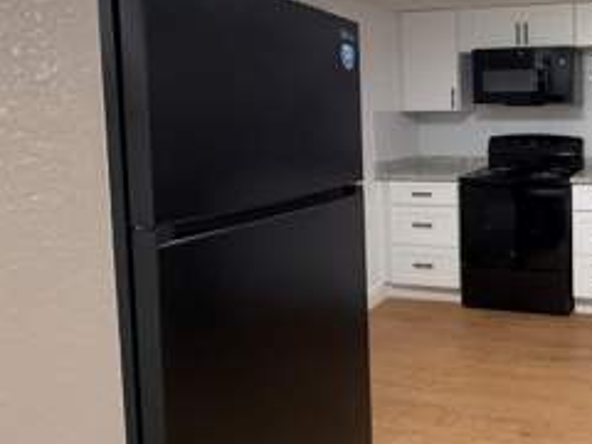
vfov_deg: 48.7
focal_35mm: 28
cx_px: 570
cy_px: 141
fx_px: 479
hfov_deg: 52.6
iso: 320
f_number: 2.2
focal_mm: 2.22
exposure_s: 1/60
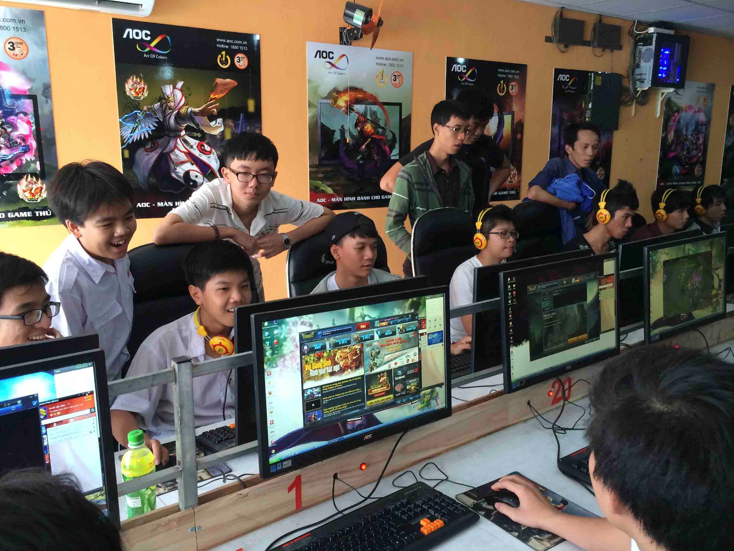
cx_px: 360
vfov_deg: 45.5
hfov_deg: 58.3
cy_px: 281
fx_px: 657
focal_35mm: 31
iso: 125
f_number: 2.2
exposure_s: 1/30
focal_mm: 4.12
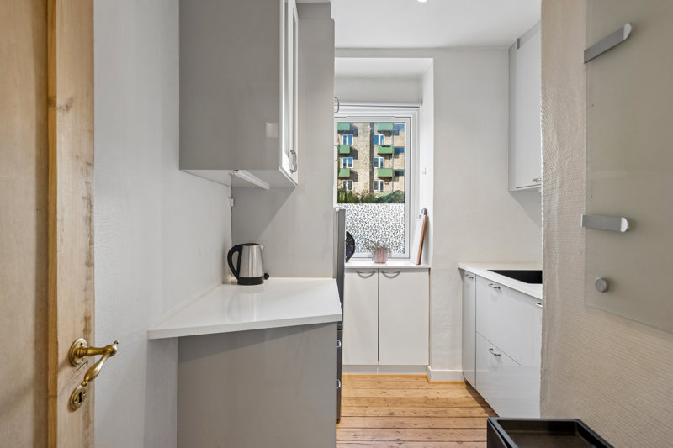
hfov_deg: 84.0
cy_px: 224
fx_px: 374
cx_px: 336
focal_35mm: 20
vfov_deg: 61.9
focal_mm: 20
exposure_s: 1/8
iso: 160
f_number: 9
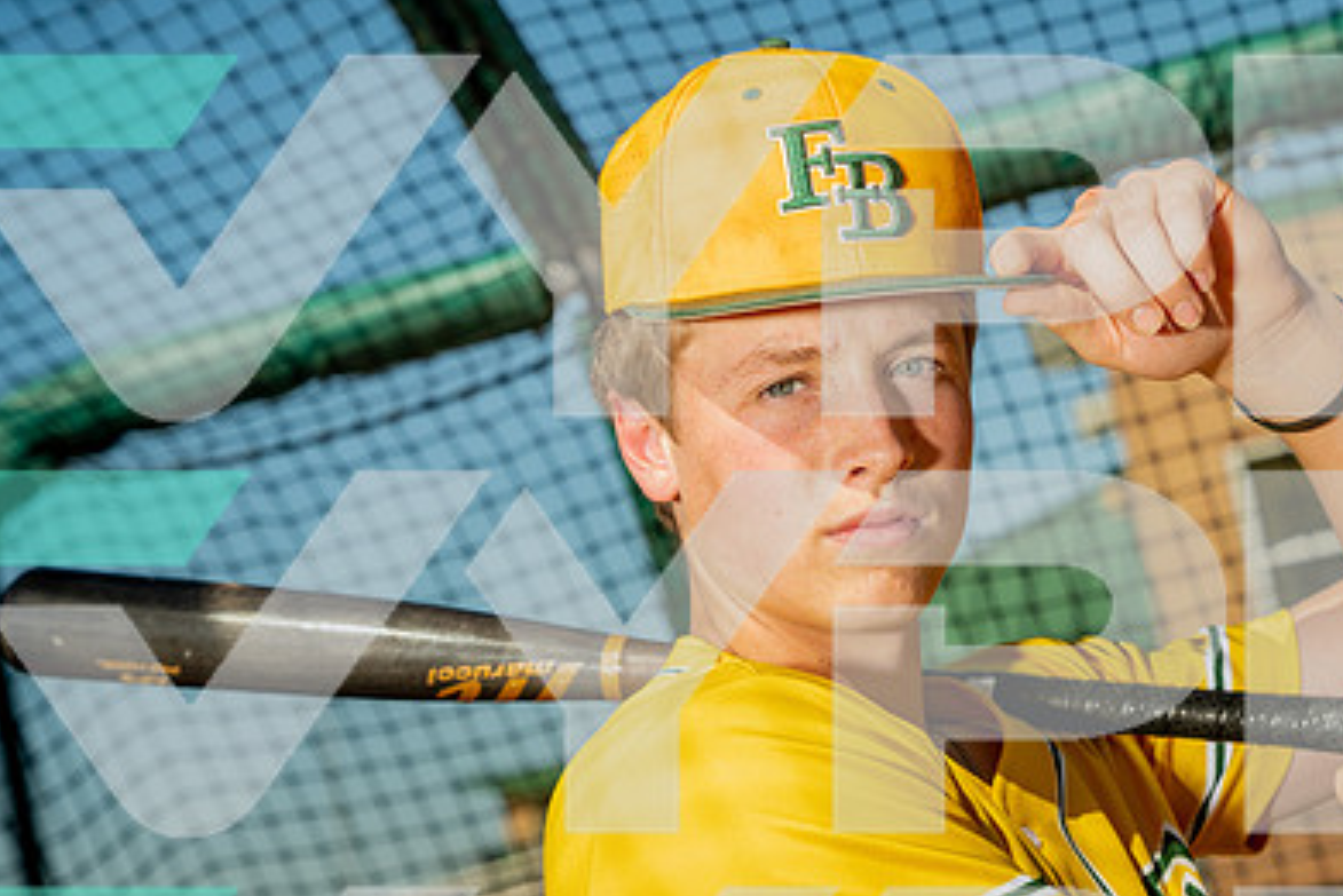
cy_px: 654
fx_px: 3209
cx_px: 766
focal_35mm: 86
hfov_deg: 23.6
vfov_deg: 15.8
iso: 100
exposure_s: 1/250
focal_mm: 58
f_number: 4.5
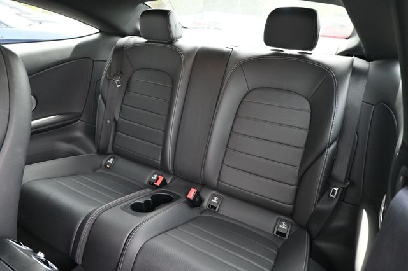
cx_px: 204
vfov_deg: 53.1
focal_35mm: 24
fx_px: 272
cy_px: 136
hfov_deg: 73.8
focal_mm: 16
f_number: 3.5
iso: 720
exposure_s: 1/125
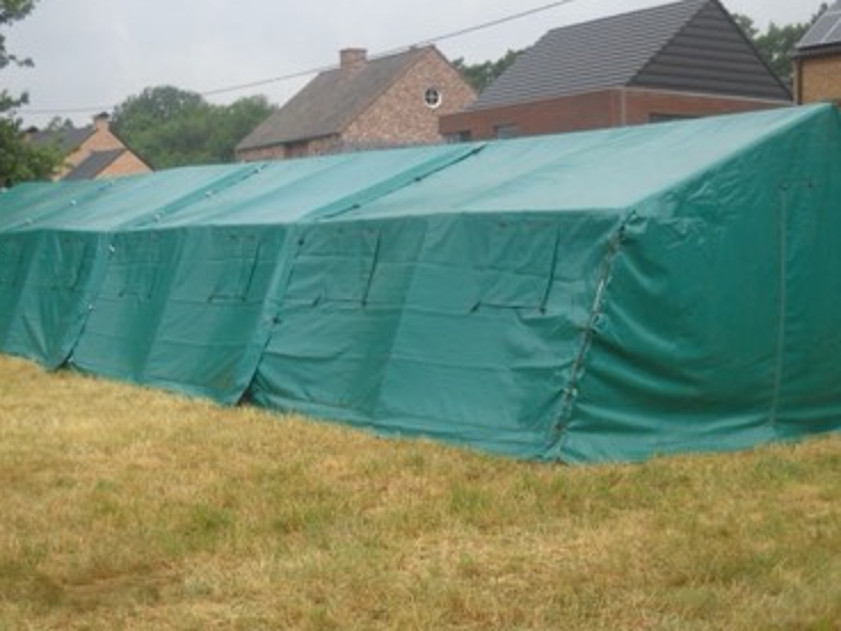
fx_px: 1409
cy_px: 359
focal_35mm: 58
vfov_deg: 25.2
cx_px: 398
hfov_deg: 33.2
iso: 64
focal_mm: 6.72
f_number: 5.5
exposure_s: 1/218
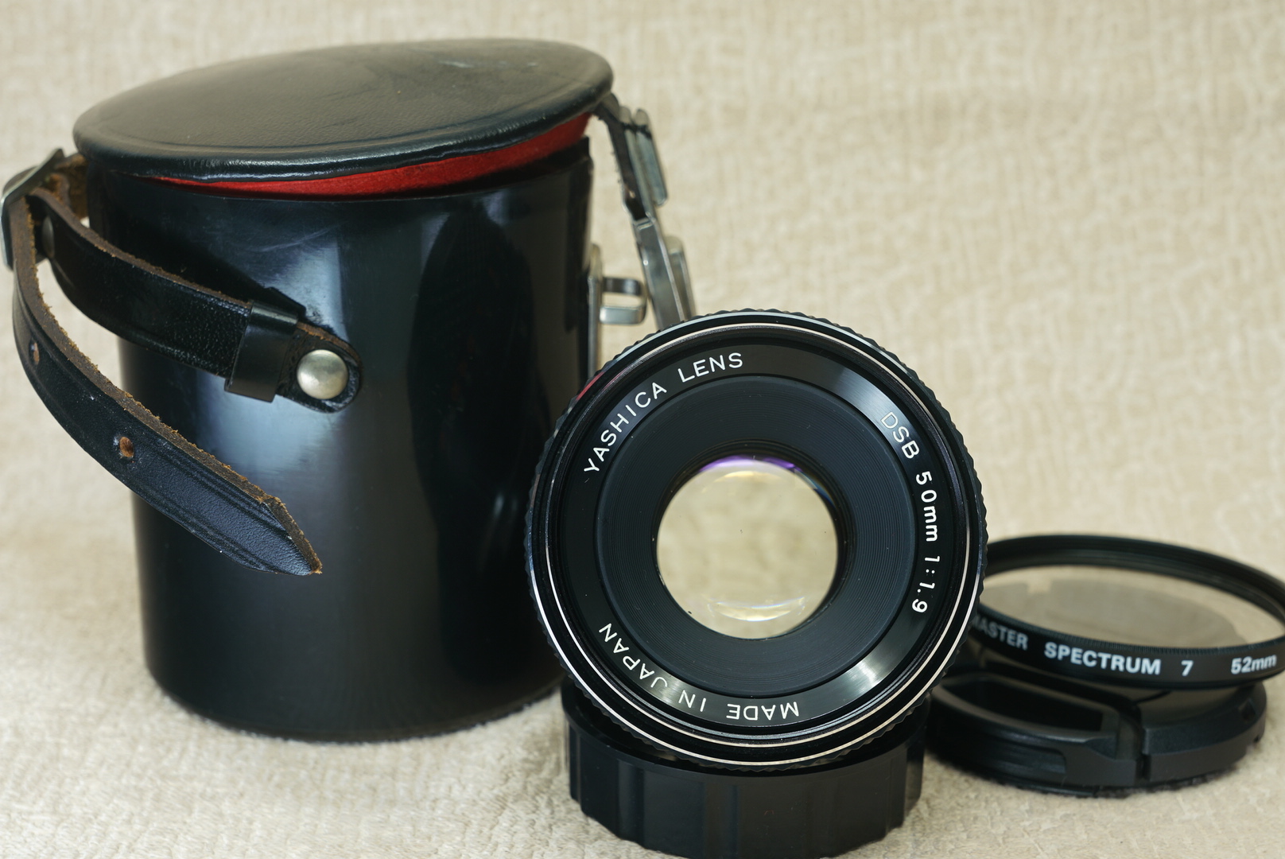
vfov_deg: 22.7
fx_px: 2143
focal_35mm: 60
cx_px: 642
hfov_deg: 33.4
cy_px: 430
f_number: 9
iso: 100
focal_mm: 40
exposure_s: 1.3
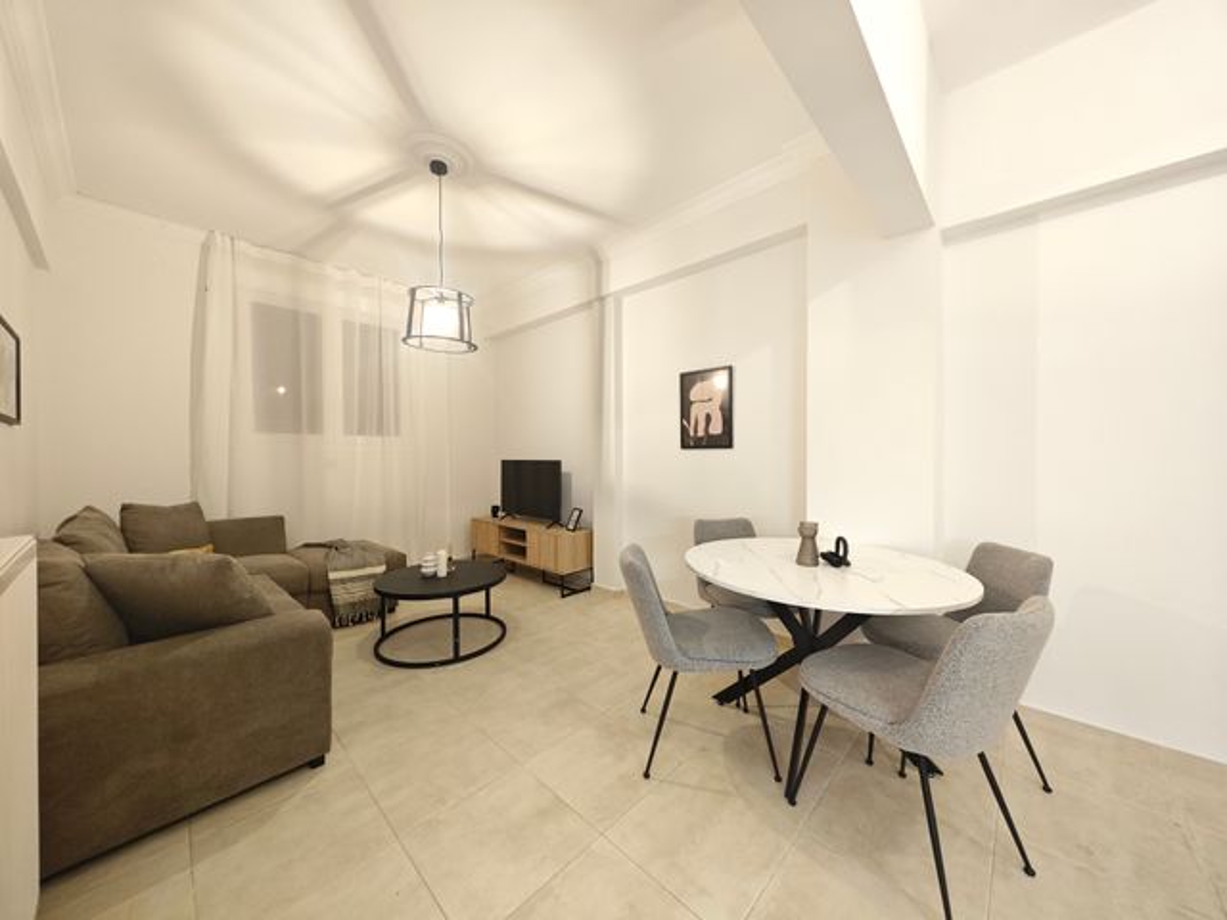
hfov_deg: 110.5
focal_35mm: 12
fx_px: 425
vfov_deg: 94.5
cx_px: 614
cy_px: 460
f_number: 1.8
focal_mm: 2.03
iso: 400
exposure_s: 1/25
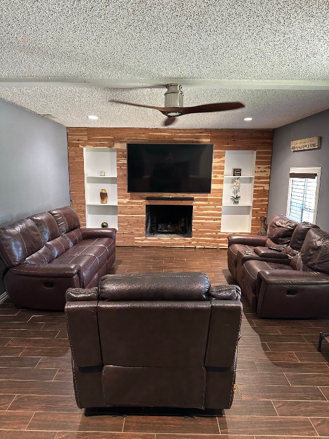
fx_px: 304
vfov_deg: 71.6
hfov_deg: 56.8
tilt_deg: -9.0
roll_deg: -0.9
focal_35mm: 24
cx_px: 164
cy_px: 220
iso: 400
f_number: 1.78
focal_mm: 6.86
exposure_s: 1/60
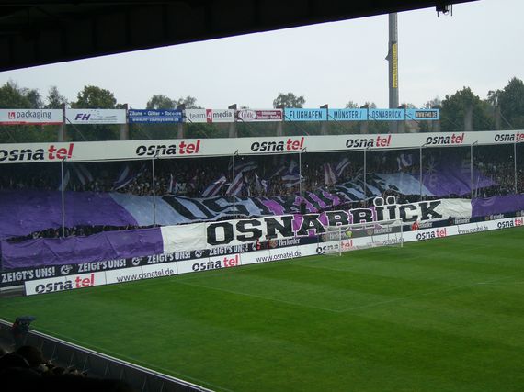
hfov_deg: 32.2
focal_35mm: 60
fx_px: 908
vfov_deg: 24.4
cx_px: 262
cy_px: 196
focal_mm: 10
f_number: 3.7
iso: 50
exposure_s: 1/100
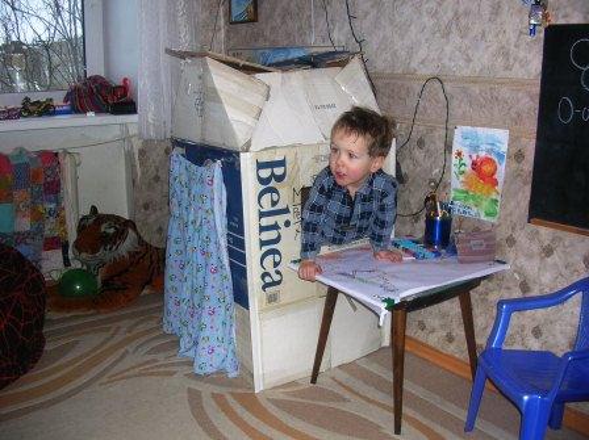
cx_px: 294
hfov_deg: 52.7
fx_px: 595
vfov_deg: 40.6
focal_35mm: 35
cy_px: 220
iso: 51
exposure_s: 1/60.1
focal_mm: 5.8
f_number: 2.8
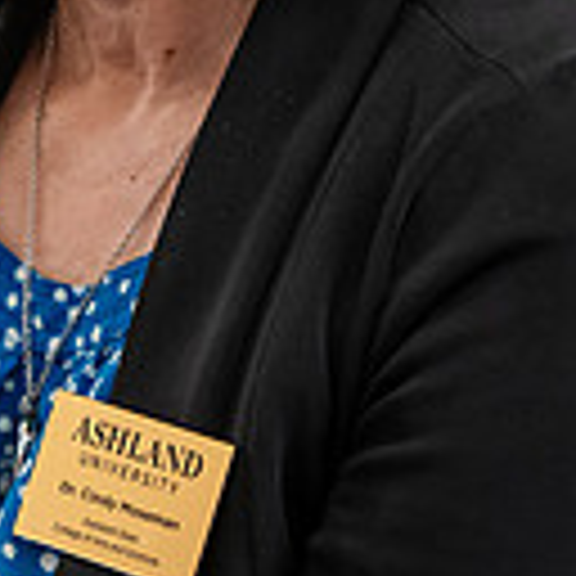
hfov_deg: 3.9
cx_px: 86
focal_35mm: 446
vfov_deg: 3.9
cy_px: -232
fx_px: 8396
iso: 1600
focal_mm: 116
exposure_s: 1/160
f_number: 4
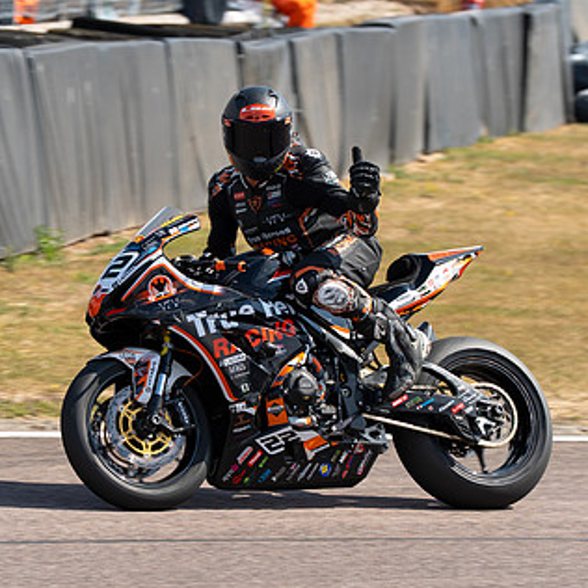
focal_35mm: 332
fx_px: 6380
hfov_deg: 5.3
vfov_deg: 5.3
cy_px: 375
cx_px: 188
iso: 125
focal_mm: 185
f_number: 6.3
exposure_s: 1/500
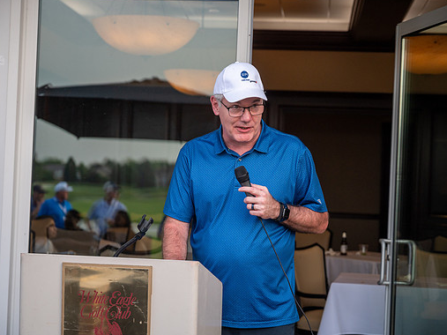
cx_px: 207
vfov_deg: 19.1
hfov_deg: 25.3
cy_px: 166
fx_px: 994
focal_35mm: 77
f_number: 4
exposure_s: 1/500
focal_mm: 70
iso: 500
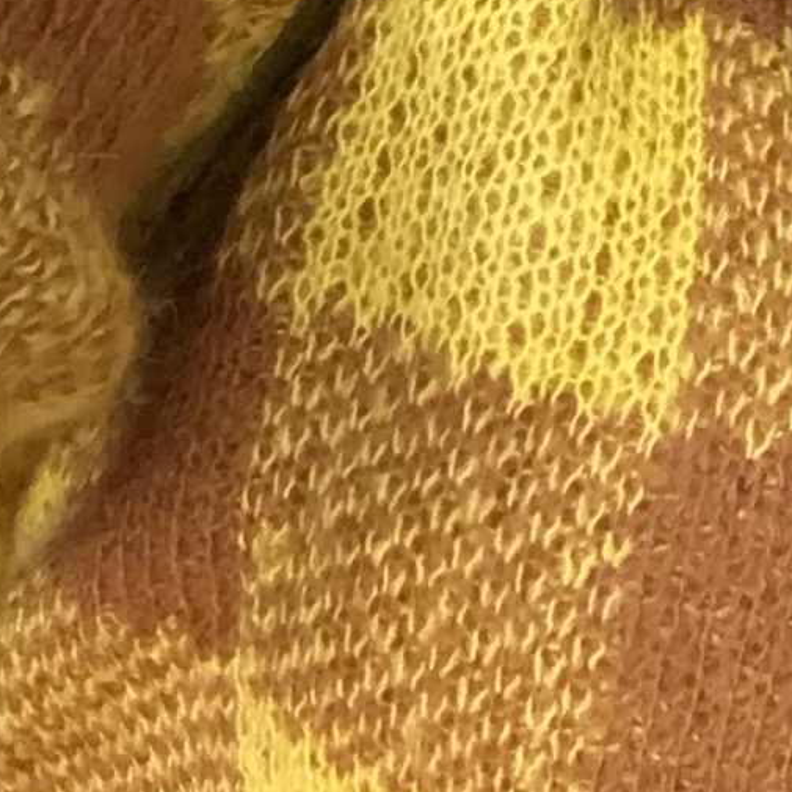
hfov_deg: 9.7
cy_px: -939
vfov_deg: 9.3
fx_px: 4478
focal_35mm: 173
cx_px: 1319
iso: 40
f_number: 2.2
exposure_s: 1/120
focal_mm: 2.87
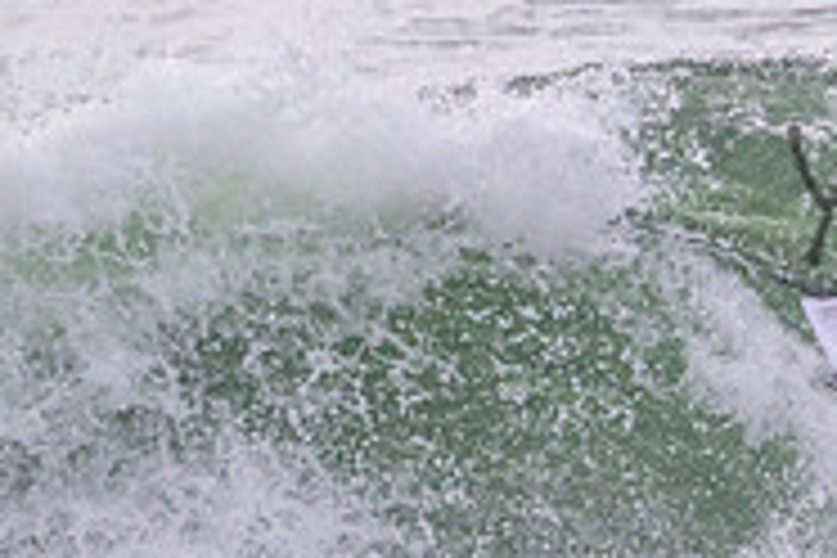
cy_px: 155
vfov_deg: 0.6
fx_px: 58097
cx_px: 1251
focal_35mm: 2499
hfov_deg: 0.8
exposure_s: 1/2000
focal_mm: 800
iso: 1800
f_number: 11
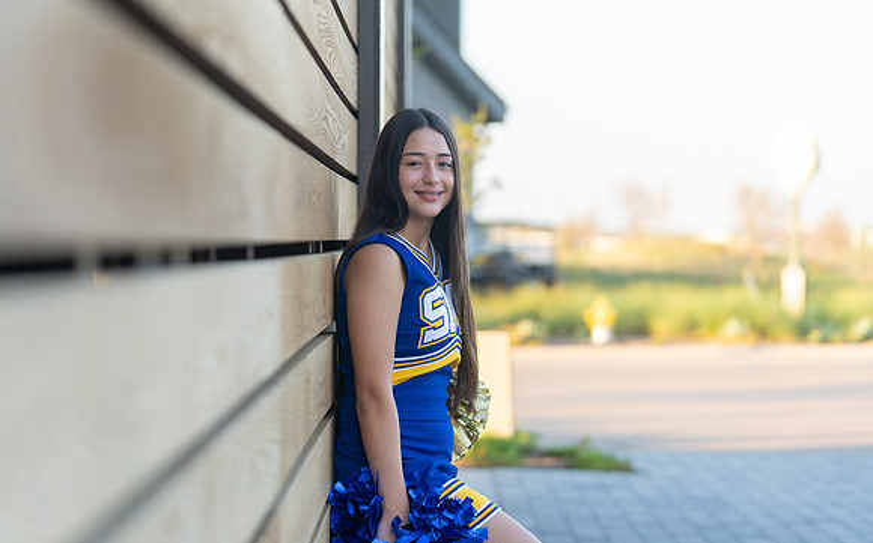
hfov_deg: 21.7
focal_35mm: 96
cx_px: 442
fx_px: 2273
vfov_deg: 13.6
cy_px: 249
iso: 250
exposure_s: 1/320
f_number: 2.8
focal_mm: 90
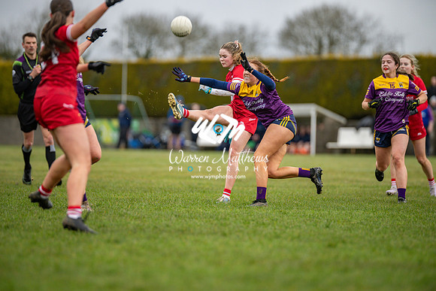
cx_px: 218
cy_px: 146
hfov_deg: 6.9
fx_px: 3634
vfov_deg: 4.6
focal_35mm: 300
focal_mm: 300
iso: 560
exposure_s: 1/1000
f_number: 2.8
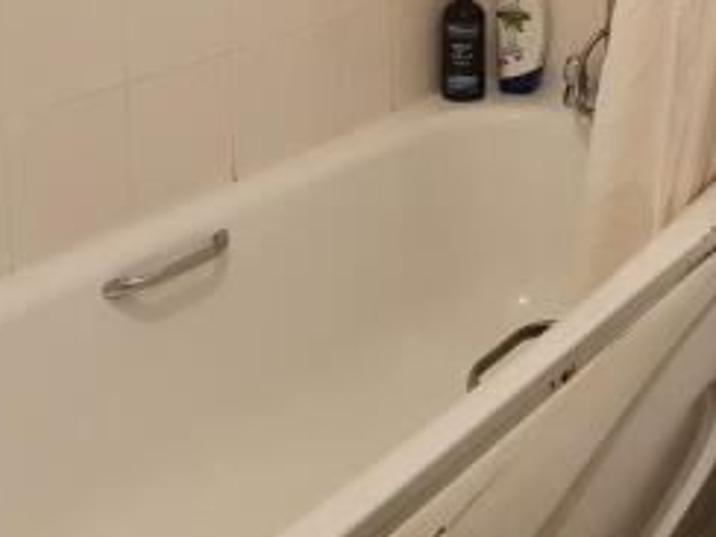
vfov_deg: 22.0
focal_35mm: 62
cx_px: 483
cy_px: -92
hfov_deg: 30.9
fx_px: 1282
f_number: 1.5
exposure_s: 1/50
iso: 640
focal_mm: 4.32
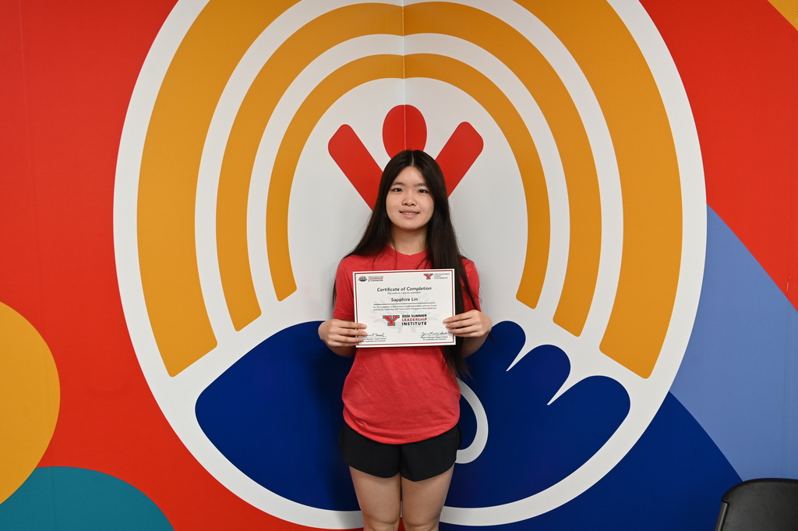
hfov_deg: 59.5
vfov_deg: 41.6
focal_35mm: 32
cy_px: 266
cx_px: 399
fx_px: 698
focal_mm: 31.5
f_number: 5.6
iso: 2000
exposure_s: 1/100
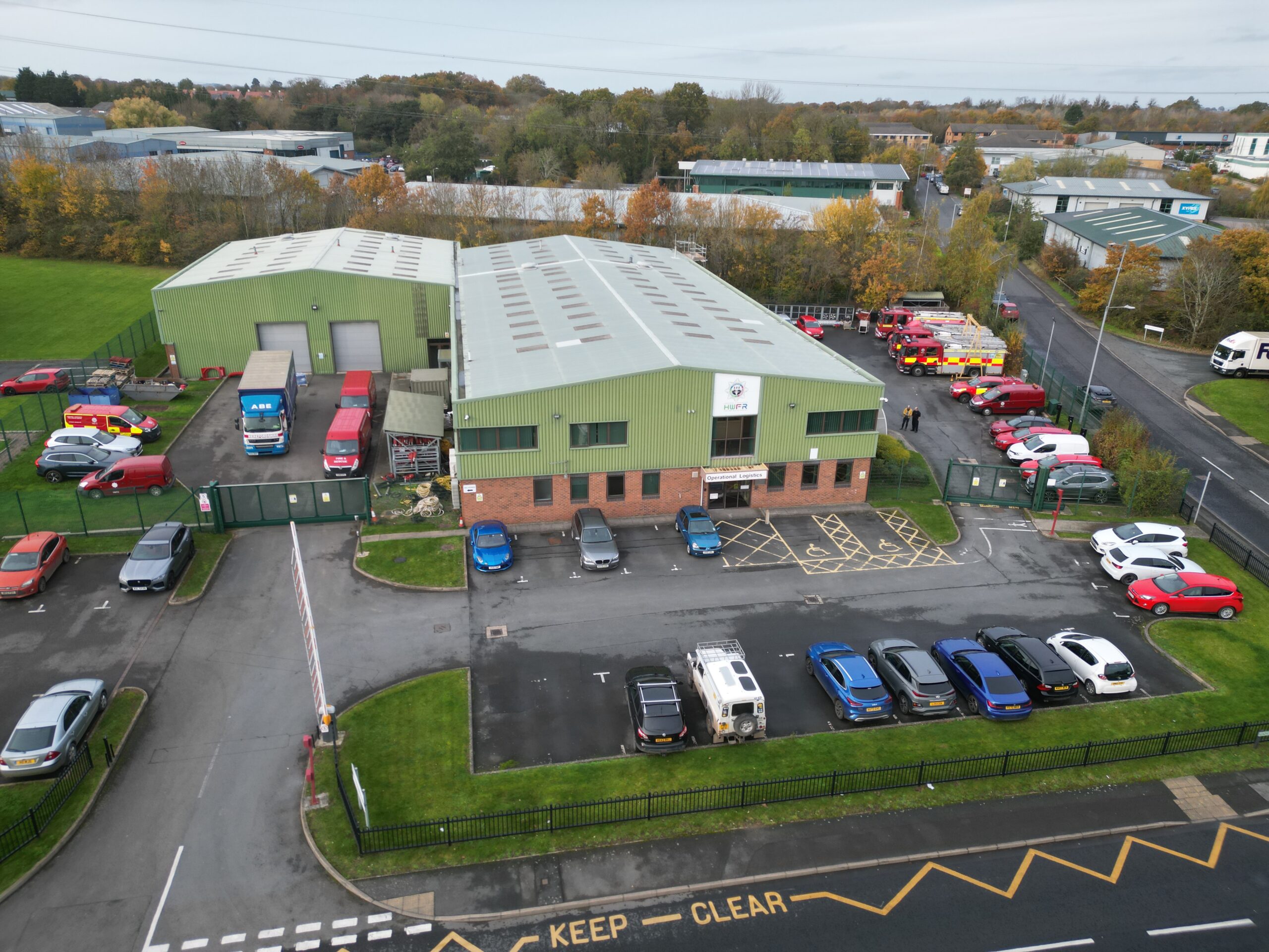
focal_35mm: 24
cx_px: 634
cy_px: 476
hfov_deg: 71.6
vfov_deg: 56.8
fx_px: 880
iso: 200
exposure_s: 1/400
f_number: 1.7
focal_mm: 6.72
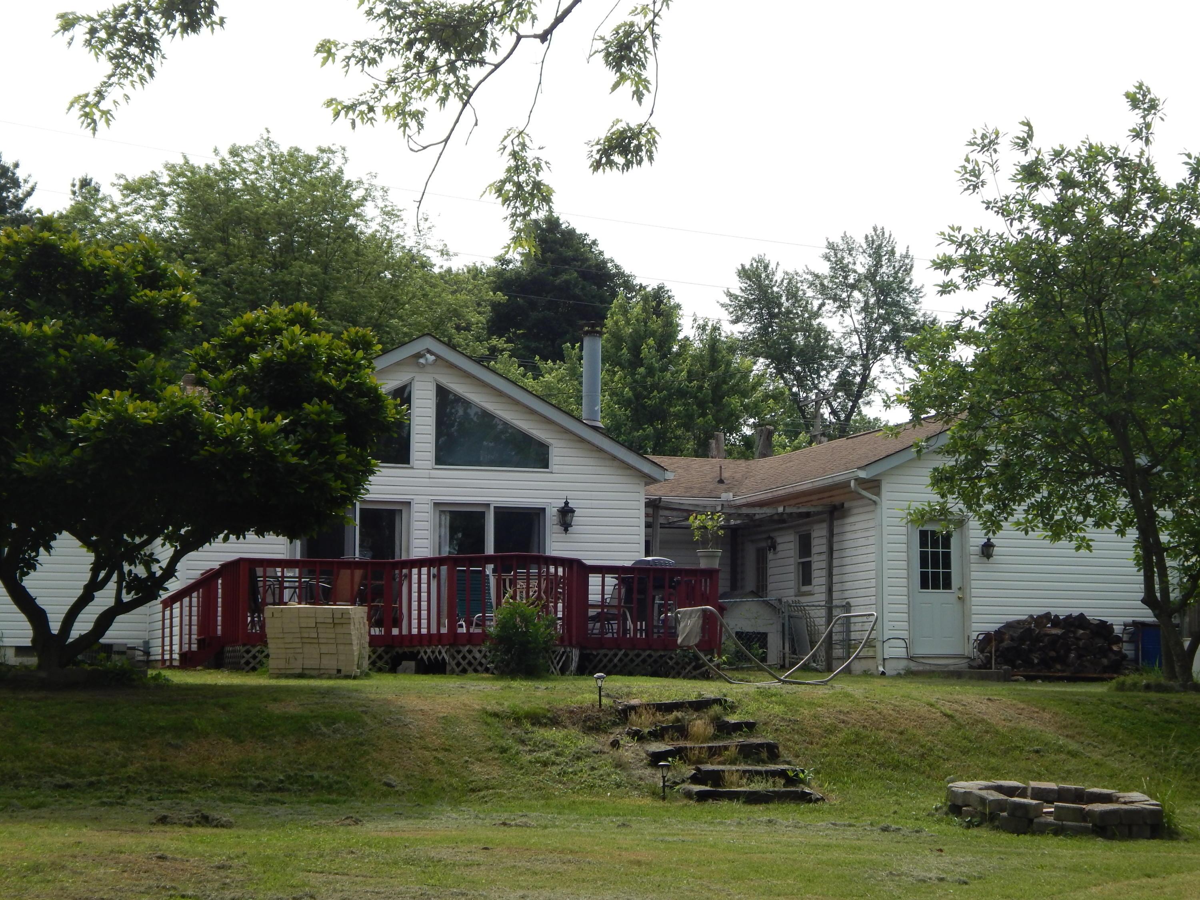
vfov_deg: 24.0
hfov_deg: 31.7
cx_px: 600
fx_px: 2115
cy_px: 450
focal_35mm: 61
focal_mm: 10.9
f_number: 4
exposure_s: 1/800
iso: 125
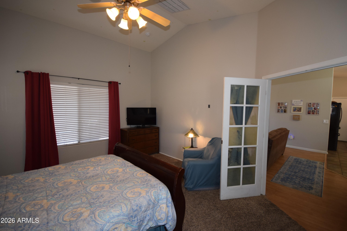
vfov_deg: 77.3
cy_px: 116
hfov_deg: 100.4
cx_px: 174
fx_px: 145
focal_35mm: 15
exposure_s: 1/60
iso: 720
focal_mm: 10
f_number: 4
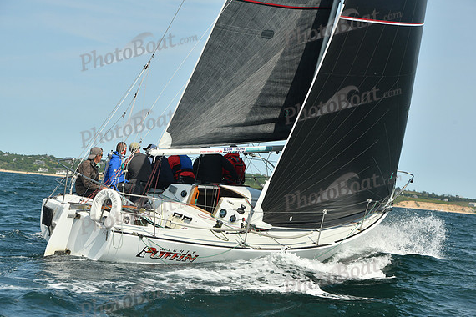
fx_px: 1507
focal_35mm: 114
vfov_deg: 12.0
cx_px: 241
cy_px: 158
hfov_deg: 17.9
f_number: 9
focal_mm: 112
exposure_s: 1/1250
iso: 320
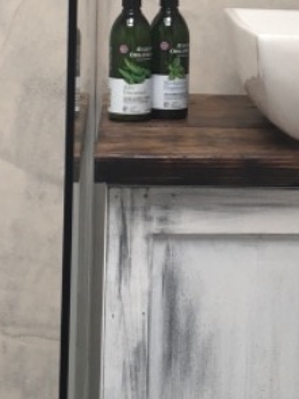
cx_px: 231
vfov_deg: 16.4
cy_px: 0
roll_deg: -1.6
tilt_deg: -3.5
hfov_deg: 12.5
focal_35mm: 118
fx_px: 1360
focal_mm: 4.15
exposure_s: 1/50
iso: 32
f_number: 2.2
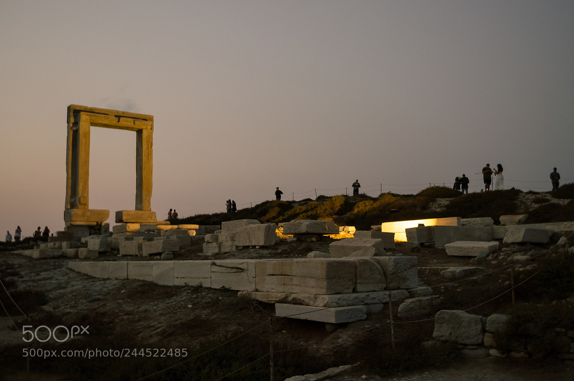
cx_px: 287
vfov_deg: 39.8
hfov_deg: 57.3
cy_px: 190
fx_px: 525
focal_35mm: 33
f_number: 4
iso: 800
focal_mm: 22
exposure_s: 1/10
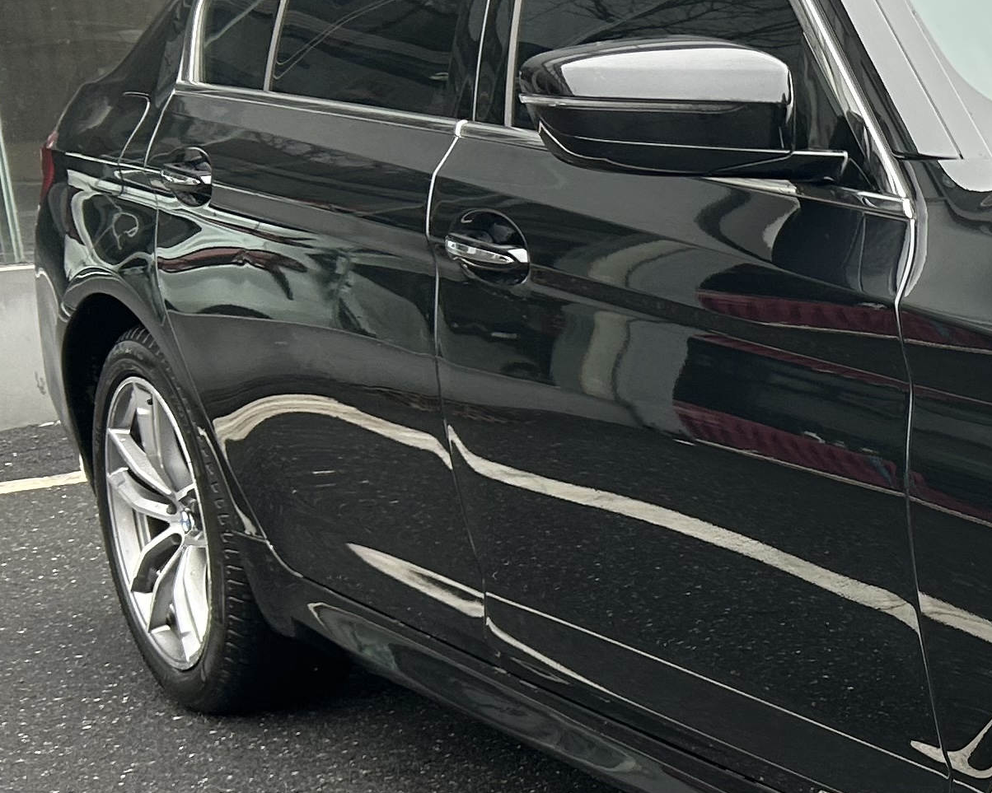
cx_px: 1496
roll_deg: +2.0
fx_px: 2495
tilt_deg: -14.4
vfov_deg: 17.9
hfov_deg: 19.5
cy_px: 677
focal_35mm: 85
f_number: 1.5
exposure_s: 1/121
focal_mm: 5.7
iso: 64
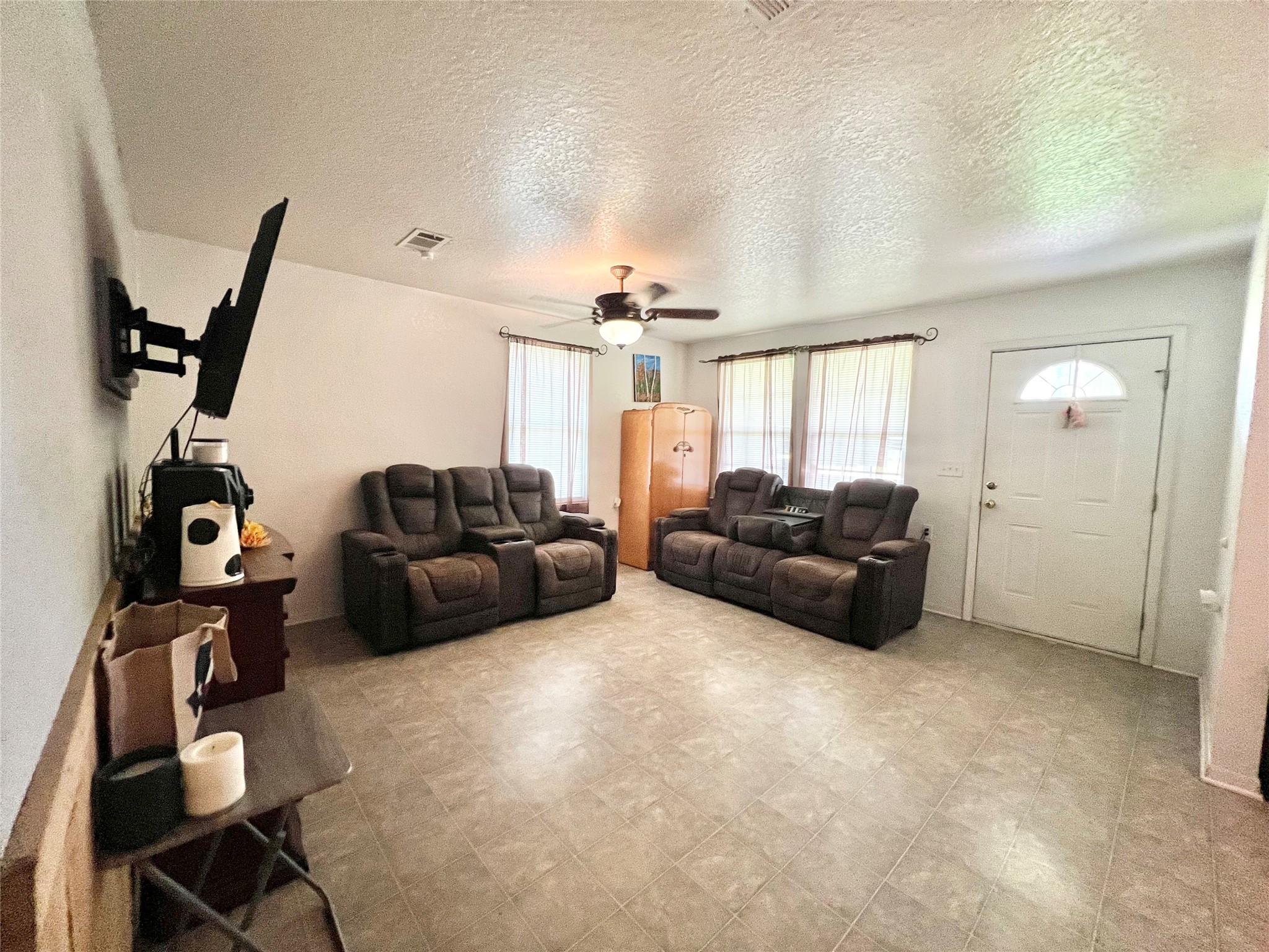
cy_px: 476
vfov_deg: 89.9
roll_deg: -1.3
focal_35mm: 13
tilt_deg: -4.3
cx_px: 634
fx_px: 477
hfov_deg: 106.2
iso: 320
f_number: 1.8
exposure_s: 1/60
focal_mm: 1.57
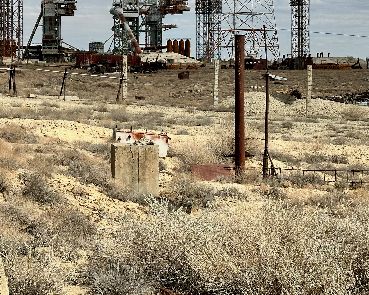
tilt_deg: -1.6
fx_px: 1005
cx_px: 45
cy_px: 81
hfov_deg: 20.4
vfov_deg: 16.6
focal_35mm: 92
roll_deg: -0.3
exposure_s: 1/8929
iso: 64
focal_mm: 6.86
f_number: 1.78
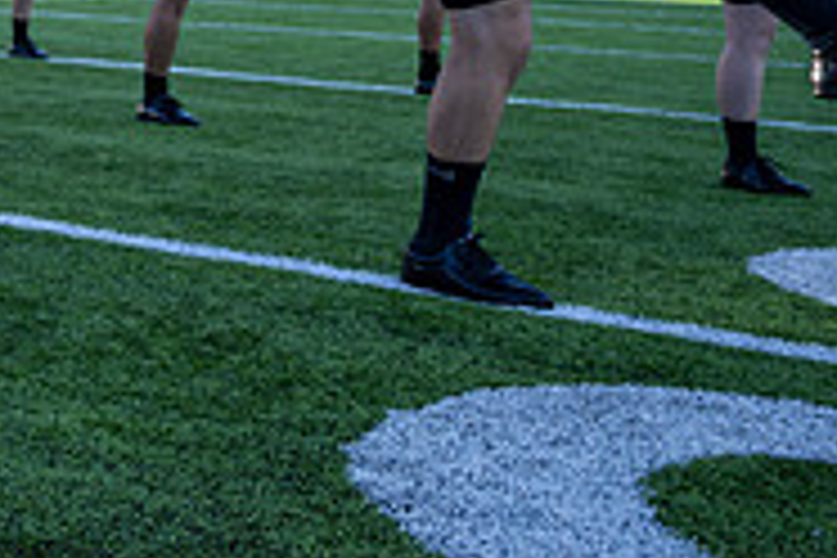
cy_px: -286
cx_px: -194
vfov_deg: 16.5
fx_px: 1744
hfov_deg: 24.3
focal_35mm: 75
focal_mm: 24
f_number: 4
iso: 160
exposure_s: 1/400
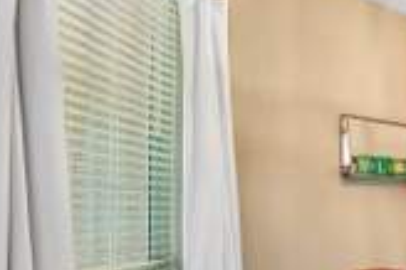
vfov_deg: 31.8
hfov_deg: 32.2
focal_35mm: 41
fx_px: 462
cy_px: 212
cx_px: 557
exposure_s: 1/2
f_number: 11
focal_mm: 14
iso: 320
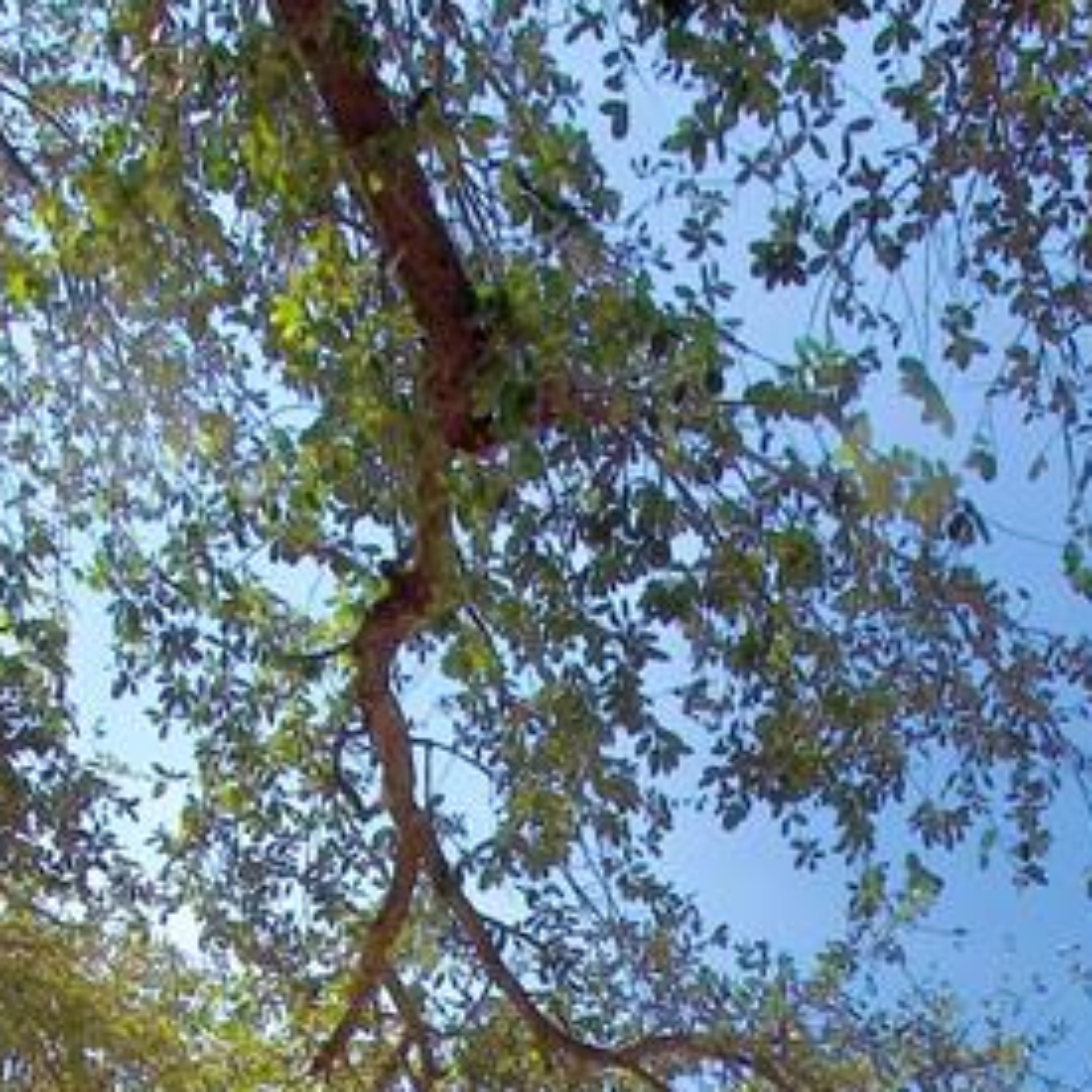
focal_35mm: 72
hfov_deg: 23.5
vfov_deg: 19.7
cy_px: 1779
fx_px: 2570
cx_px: 921
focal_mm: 7
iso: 200
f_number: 8
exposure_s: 1/400
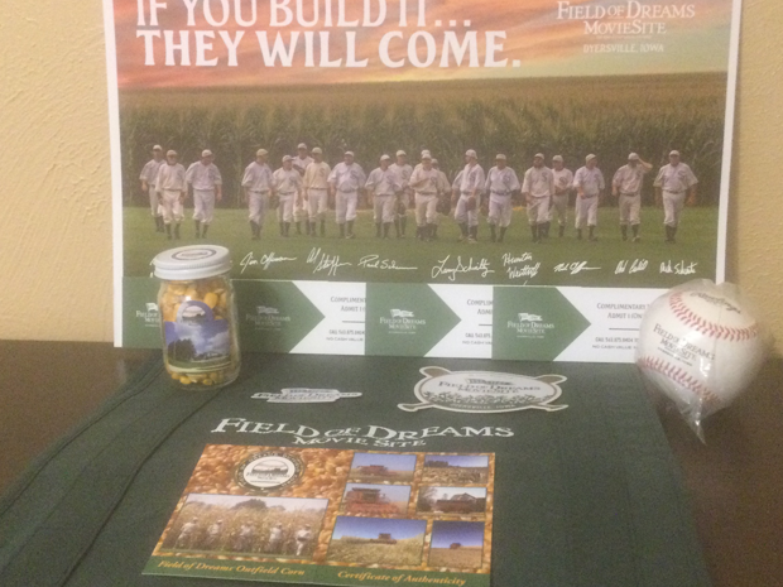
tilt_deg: -18.0
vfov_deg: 32.2
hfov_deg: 42.1
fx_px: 1018
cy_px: 301
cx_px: 400
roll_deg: +2.8
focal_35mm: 45
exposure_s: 1/20
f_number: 2.4
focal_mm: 3.3
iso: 200
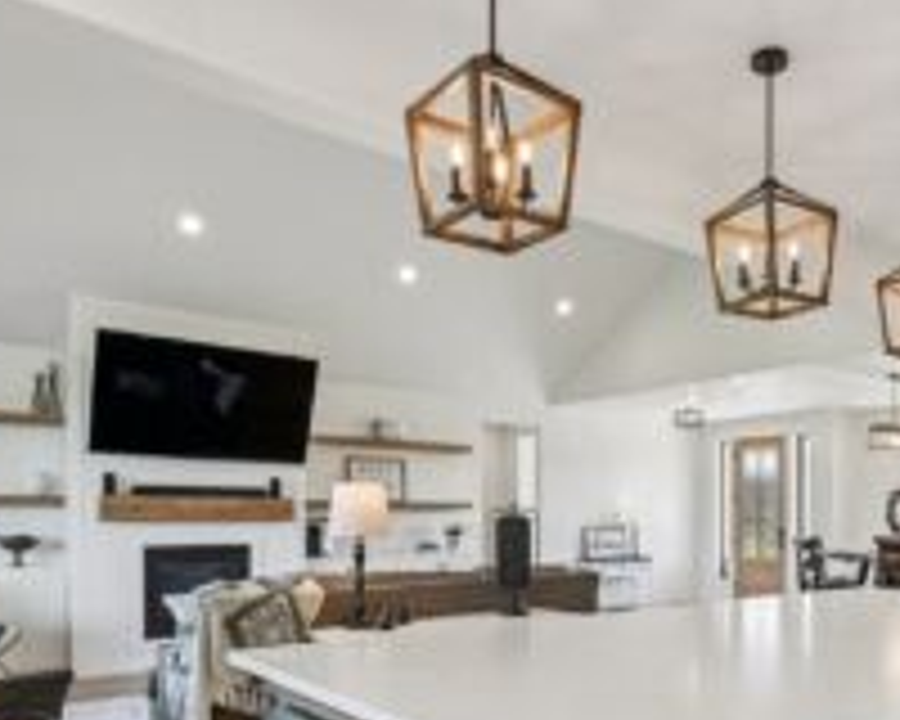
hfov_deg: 57.2
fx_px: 799
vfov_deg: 47.4
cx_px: 616
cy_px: 502
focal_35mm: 30
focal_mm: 16
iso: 400
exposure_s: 1/40
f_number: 8
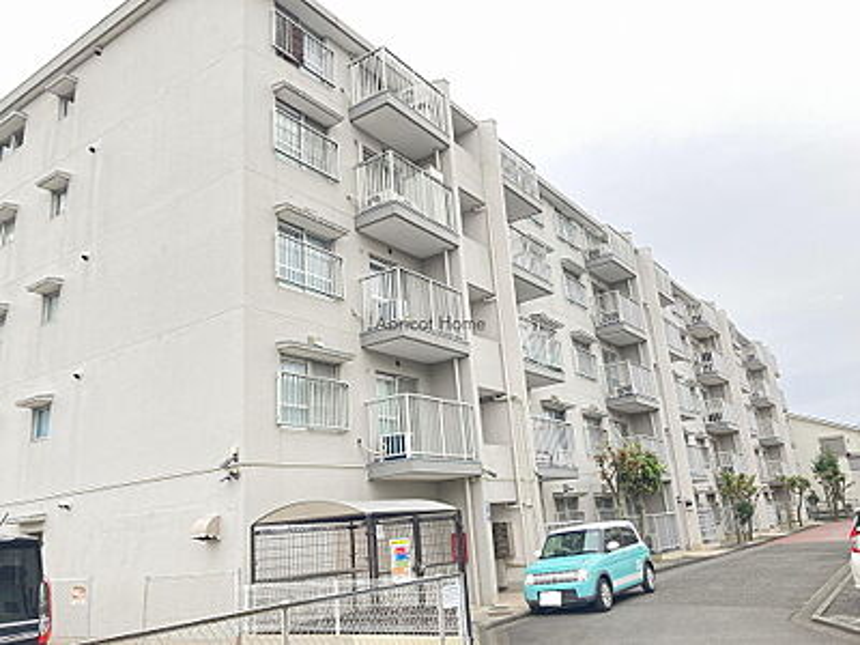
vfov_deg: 49.7
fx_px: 696
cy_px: 322
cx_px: 430
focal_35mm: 28
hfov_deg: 63.4
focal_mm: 3.99
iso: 64
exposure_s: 1/121
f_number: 1.8
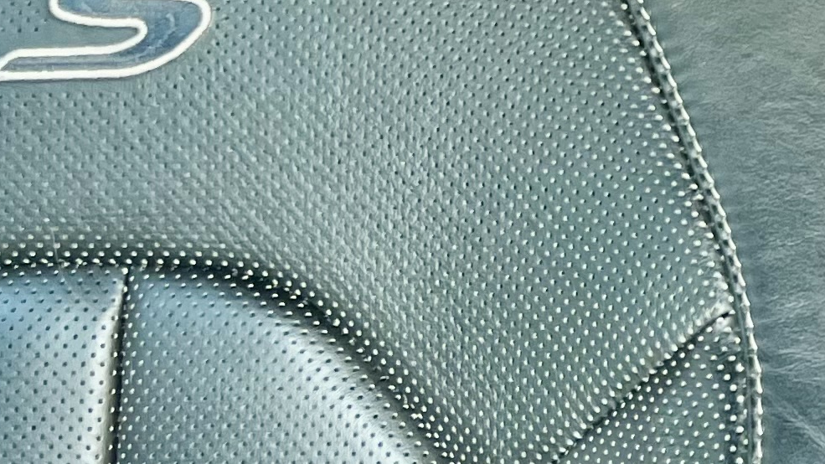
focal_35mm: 116
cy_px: -276
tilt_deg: -12.6
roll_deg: +1.8
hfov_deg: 16.4
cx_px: 1328
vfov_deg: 10.1
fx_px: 2538
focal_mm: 5.1
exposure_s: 1/121
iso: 125
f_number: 1.6
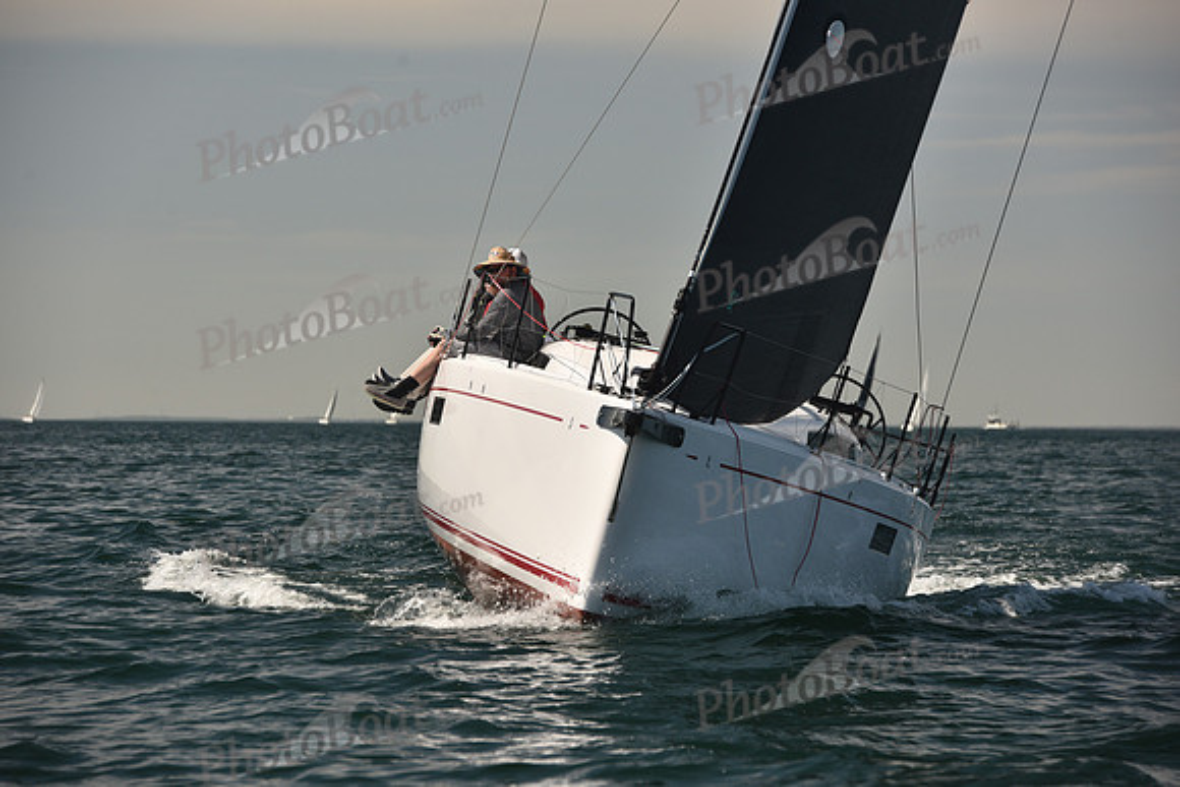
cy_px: 394
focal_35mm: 190
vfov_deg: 7.2
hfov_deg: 10.8
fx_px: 6229
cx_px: 590
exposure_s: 1/640
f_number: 7.1
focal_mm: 190
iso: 250
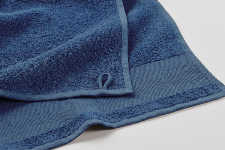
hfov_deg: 19.5
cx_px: 112
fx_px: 656
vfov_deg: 13.0
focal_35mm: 105
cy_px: 75
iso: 200
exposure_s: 1/160
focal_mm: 105
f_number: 16
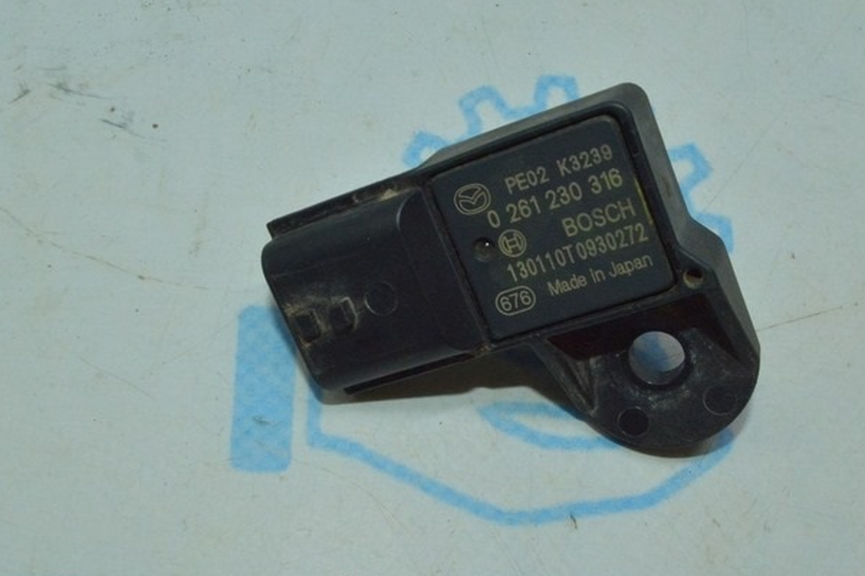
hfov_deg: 38.9
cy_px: 335
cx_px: 473
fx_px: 1225
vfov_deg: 26.4
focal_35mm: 51
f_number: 16
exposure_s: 1/80
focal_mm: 20
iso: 1600
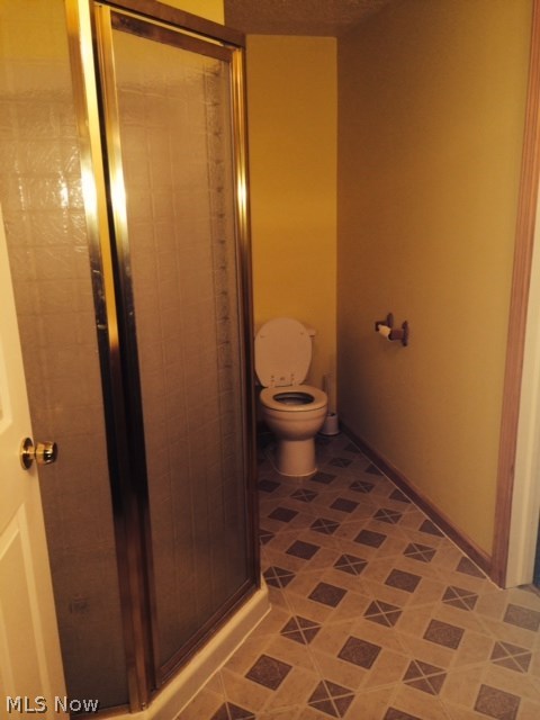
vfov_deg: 60.0
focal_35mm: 30
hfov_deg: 46.8
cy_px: 360
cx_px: 270
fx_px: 624
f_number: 2.2
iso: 40
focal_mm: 4.12
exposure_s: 1/30
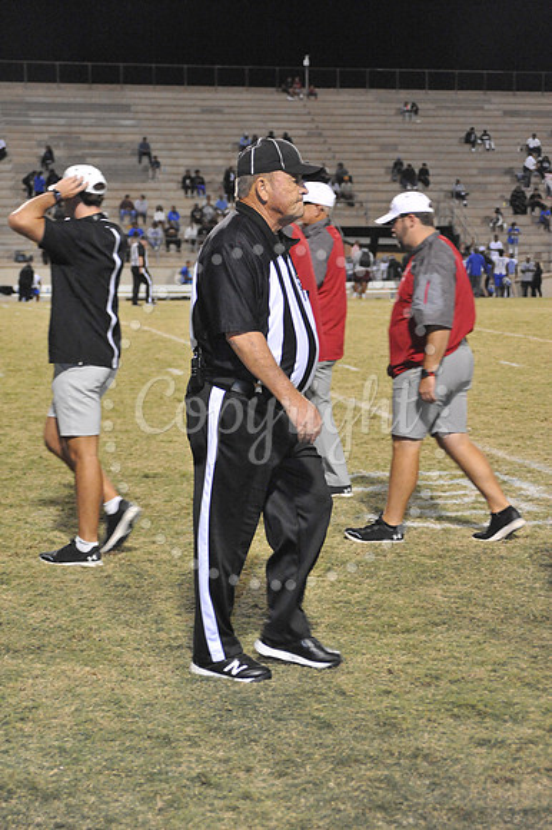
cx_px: 276
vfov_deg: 26.0
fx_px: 1796
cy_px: 415
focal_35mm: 78
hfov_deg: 17.5
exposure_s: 1/160
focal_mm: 78
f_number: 5.6
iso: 6400
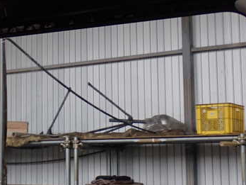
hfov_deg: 23.9
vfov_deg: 18.2
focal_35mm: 81
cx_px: 72
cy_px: 91
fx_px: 576
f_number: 3.1
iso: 800
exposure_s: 1/40
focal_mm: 8.4
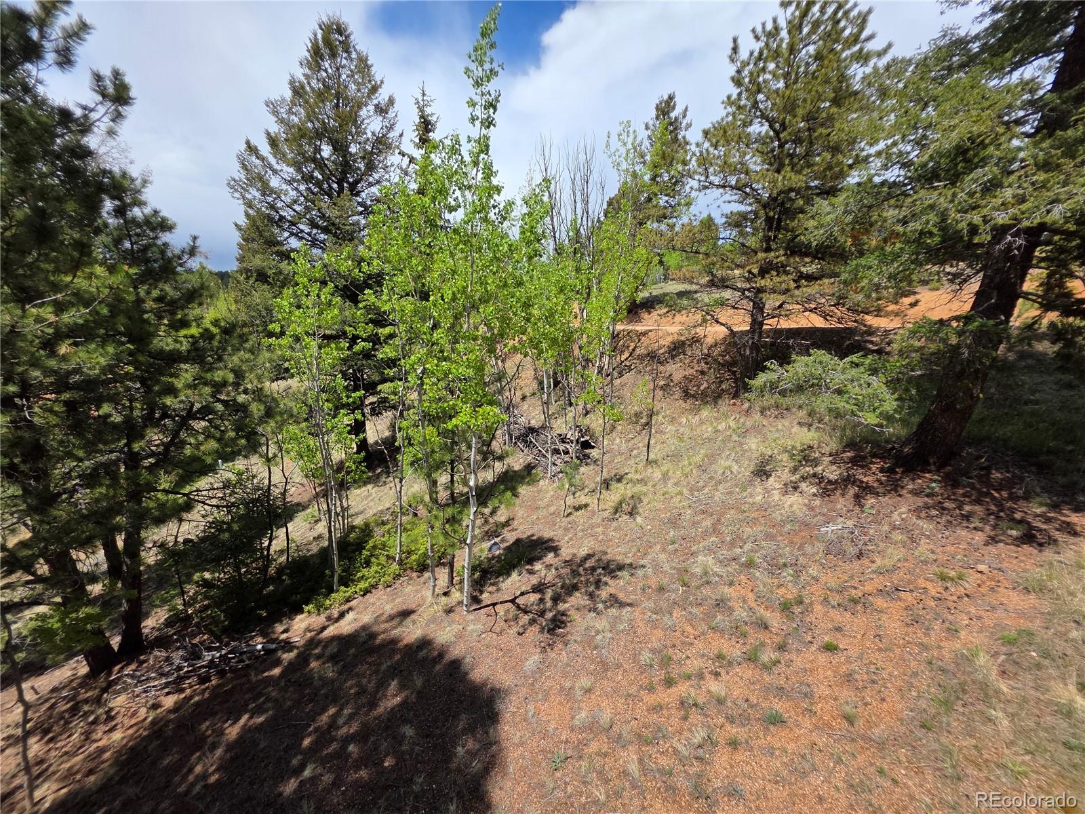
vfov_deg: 89.9
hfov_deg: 106.2
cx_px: 542
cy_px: 407
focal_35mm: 13
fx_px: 407
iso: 40
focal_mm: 2.2
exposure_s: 1/2082
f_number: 1.9
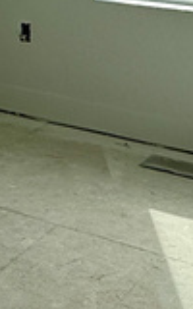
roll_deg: +0.5
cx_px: 12
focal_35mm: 95
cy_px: -104
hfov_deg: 13.6
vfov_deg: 19.9
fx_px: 800
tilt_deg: -2.1
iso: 64
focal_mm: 2.22
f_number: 2.2
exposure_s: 1/1235
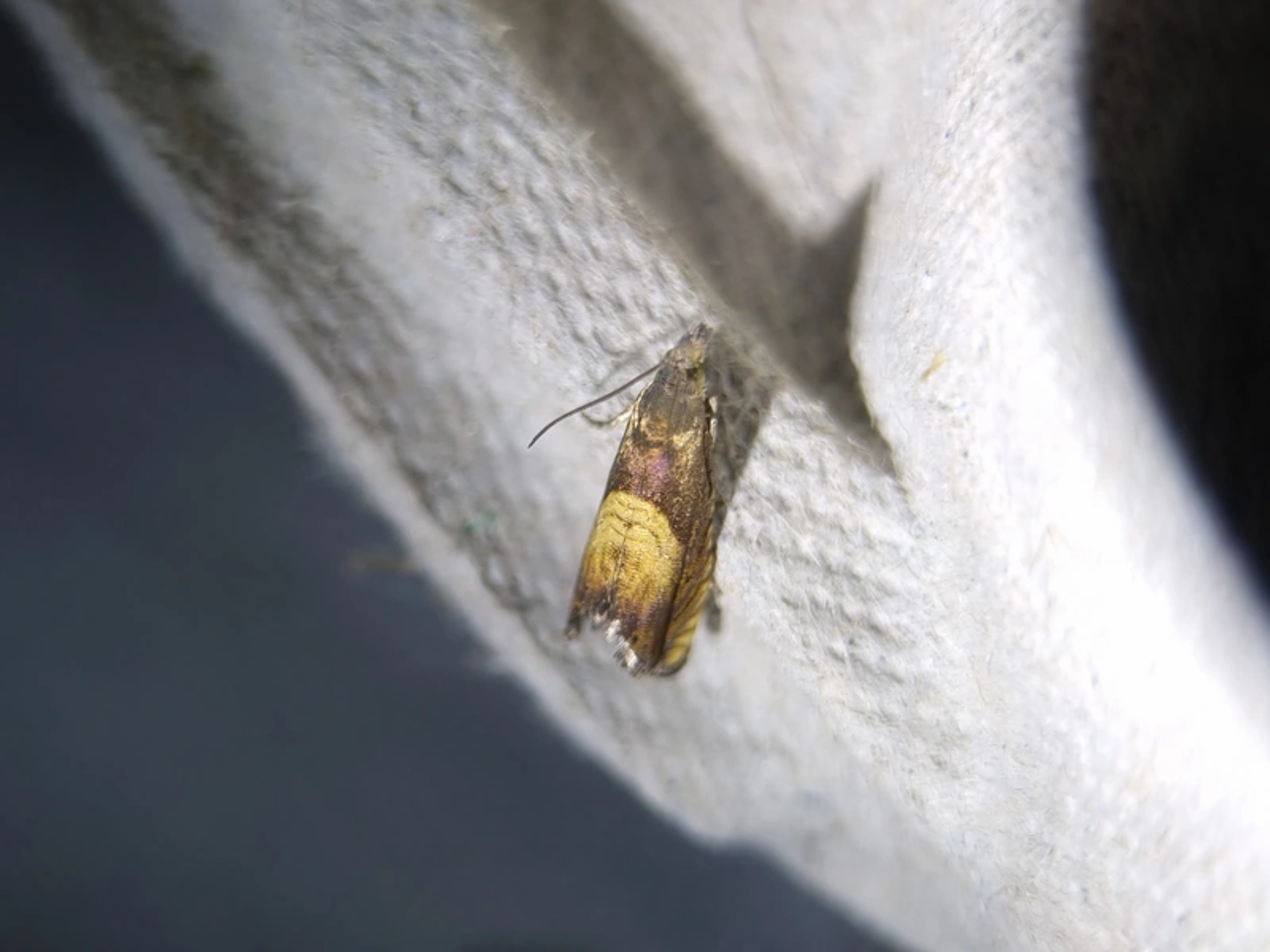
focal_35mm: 26
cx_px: 635
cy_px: 476
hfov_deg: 67.3
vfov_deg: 53.1
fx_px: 954
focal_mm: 5.4
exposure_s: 1/588
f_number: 1.8
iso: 50
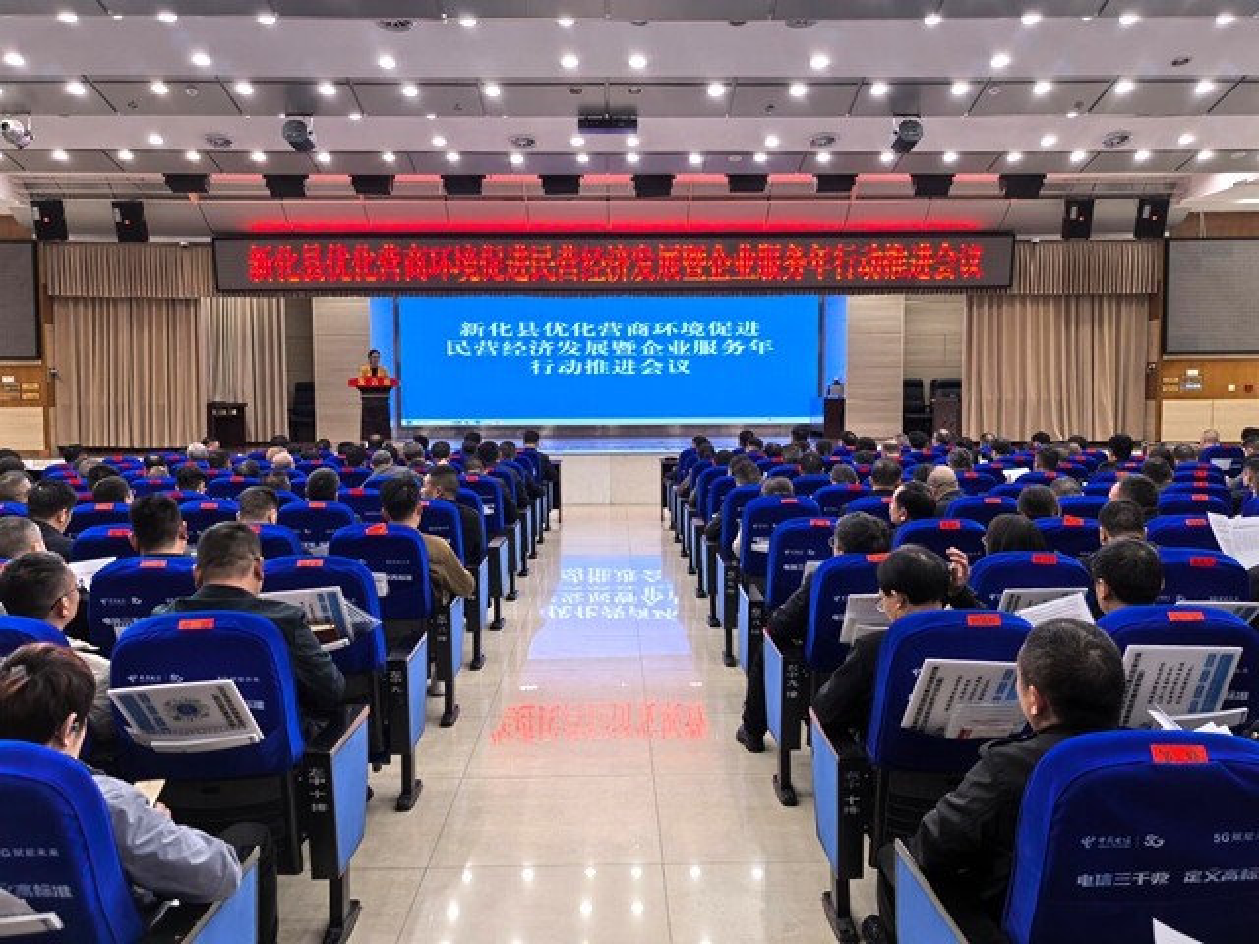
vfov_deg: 51.4
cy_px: 472
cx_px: 630
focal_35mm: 27
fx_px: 982
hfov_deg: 65.3
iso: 64
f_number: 1.6
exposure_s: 1/100
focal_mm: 8.5
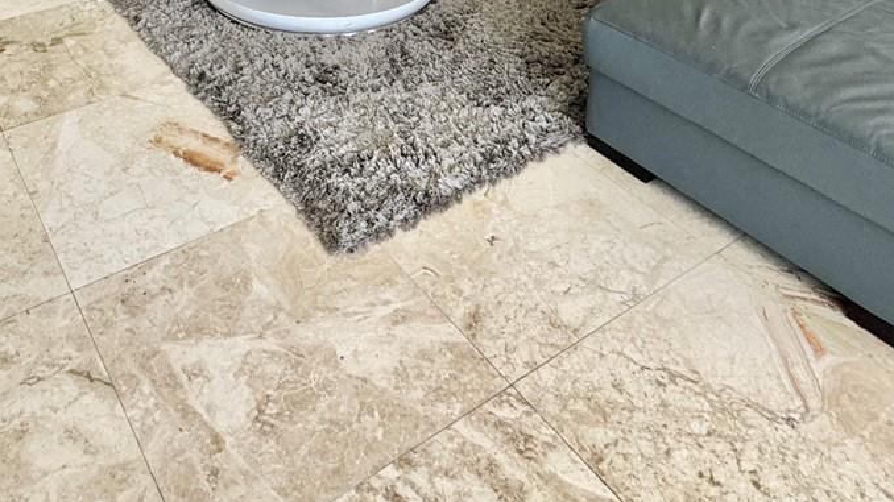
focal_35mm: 36
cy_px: -169
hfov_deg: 54.1
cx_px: 294
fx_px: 853
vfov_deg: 27.0
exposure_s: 1/99
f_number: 2.2
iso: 100
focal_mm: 2.22
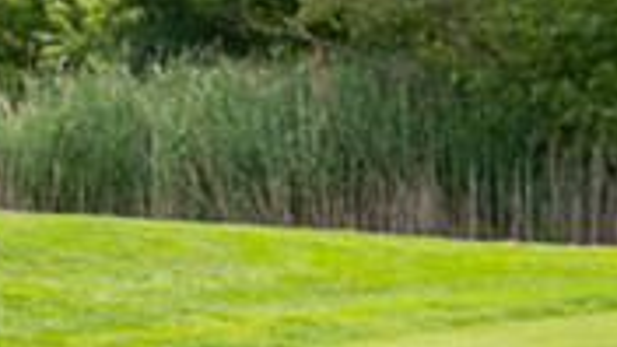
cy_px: 442
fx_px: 1865
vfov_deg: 10.4
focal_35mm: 114
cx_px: -158
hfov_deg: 17.7
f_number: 6.3
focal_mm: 33
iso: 250
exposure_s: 1/500
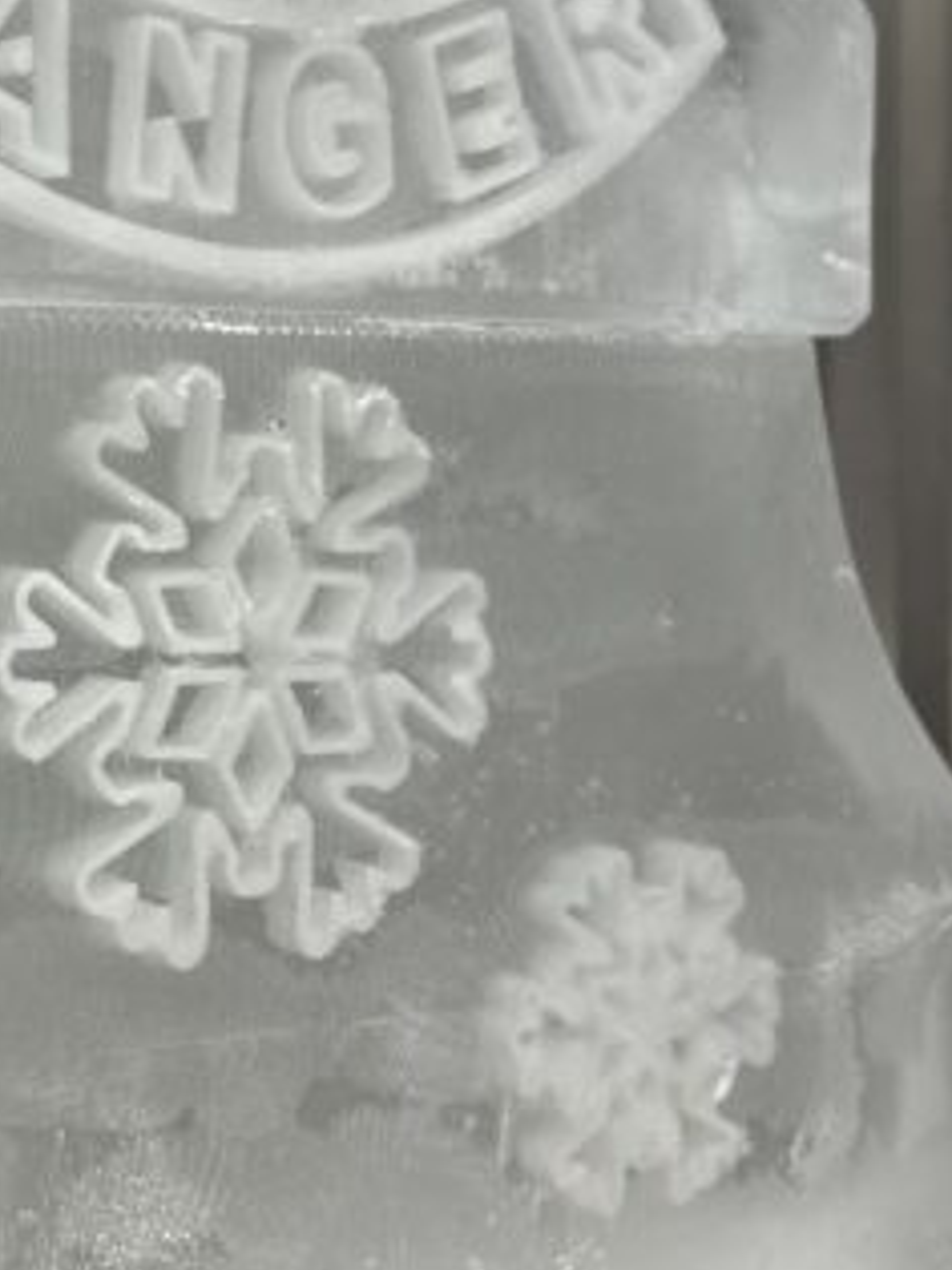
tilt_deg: +1.8
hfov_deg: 18.3
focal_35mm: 78
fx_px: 2862
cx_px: -32
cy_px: 367
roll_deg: -0.2
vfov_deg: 24.8
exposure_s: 1/100
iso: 80
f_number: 1.78
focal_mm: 6.86
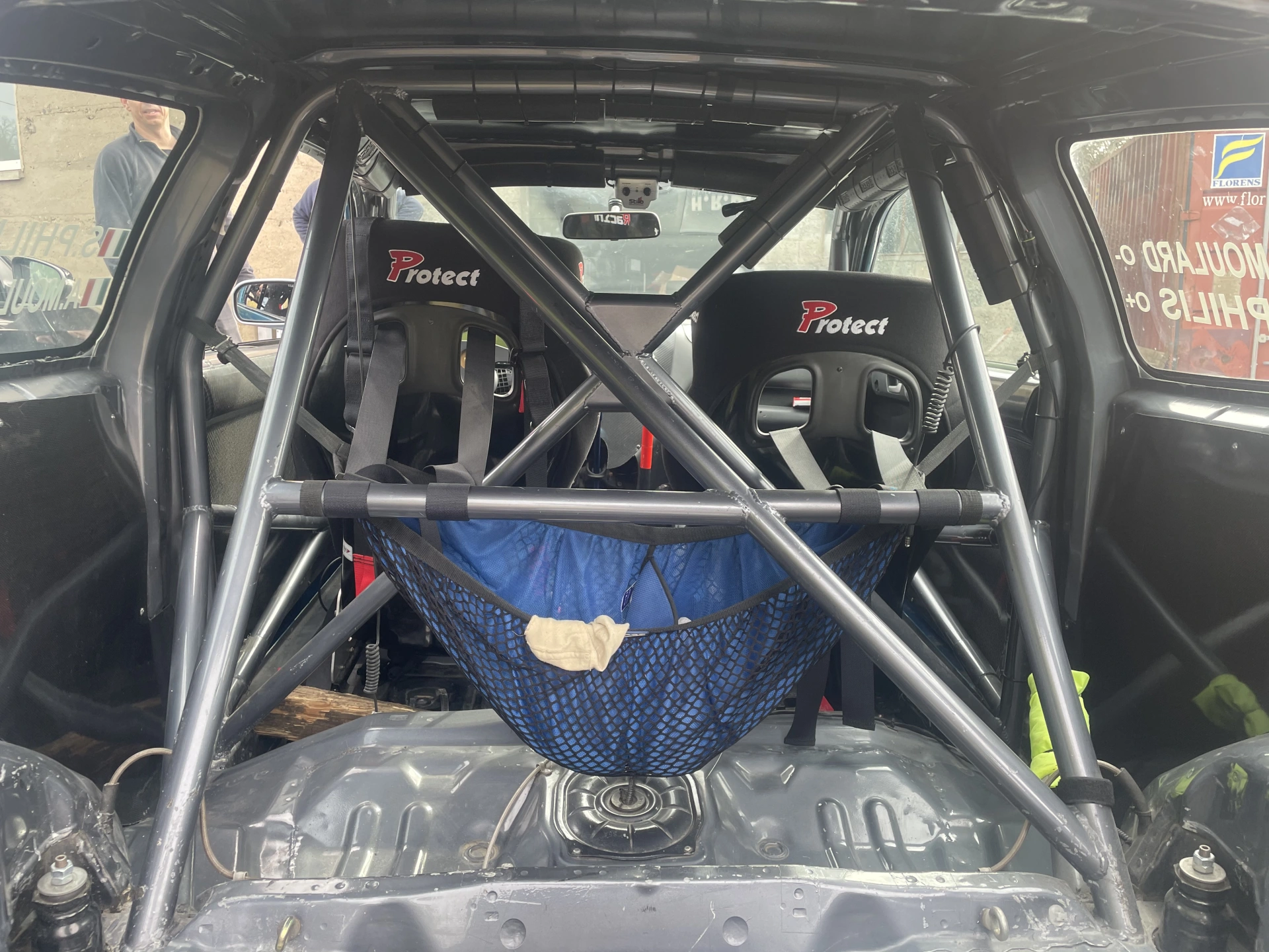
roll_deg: +0.6
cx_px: 634
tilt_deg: -9.8
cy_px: 476
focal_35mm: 26
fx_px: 953
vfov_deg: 53.1
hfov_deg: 67.3
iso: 40
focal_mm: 4.2
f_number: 1.6
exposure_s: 1/121
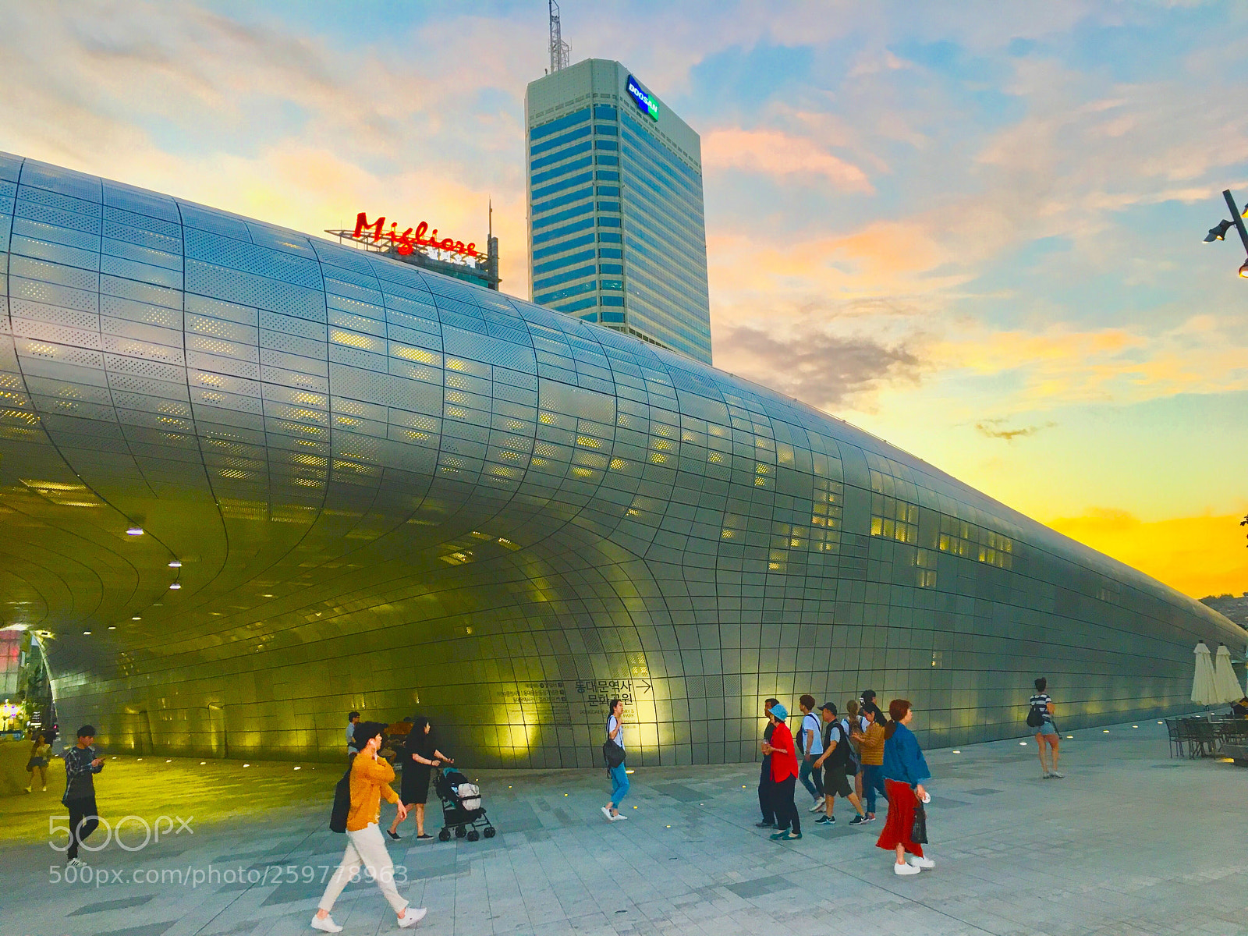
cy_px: 468
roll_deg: +2.0
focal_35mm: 29
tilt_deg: +14.1
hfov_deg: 61.7
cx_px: 624
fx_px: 1046
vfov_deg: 48.2
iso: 40
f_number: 2.2
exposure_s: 1/30
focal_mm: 4.15
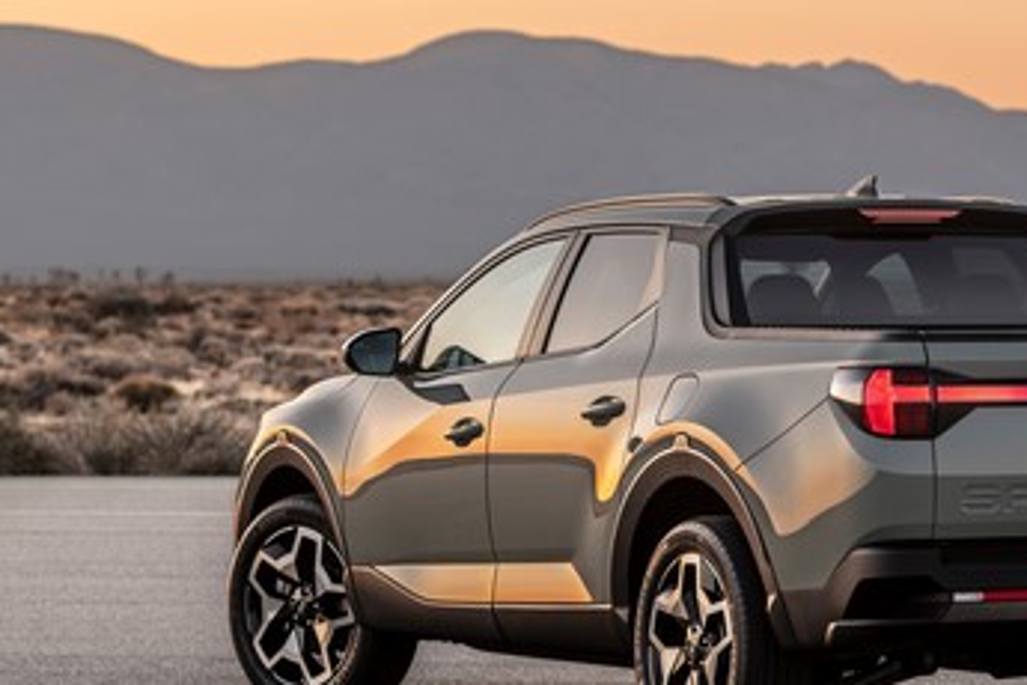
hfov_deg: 10.1
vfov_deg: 6.8
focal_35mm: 203
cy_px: 290
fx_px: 5791
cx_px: 828
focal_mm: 100
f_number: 5
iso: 64
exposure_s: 1/15
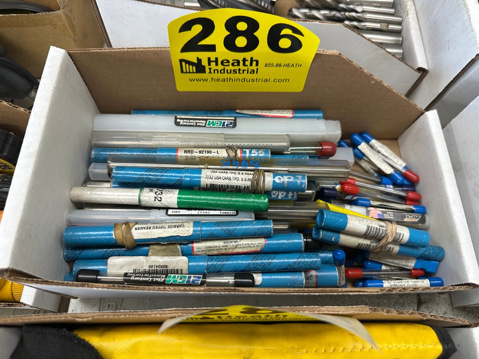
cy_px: 180
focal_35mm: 24
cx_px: 240
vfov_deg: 56.8
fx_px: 332
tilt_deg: -65.3
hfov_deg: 71.6
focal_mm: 6.86
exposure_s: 1/106
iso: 100
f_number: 1.78
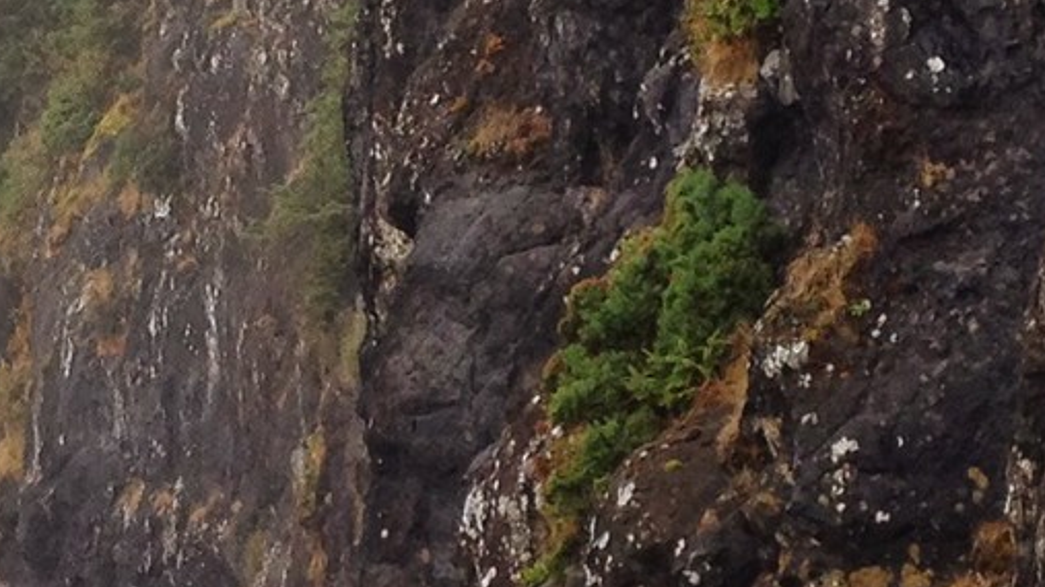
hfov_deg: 11.5
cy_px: 475
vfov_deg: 6.4
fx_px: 5209
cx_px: 406
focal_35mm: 188
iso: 50
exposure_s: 1/394
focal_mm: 4.28
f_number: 2.4
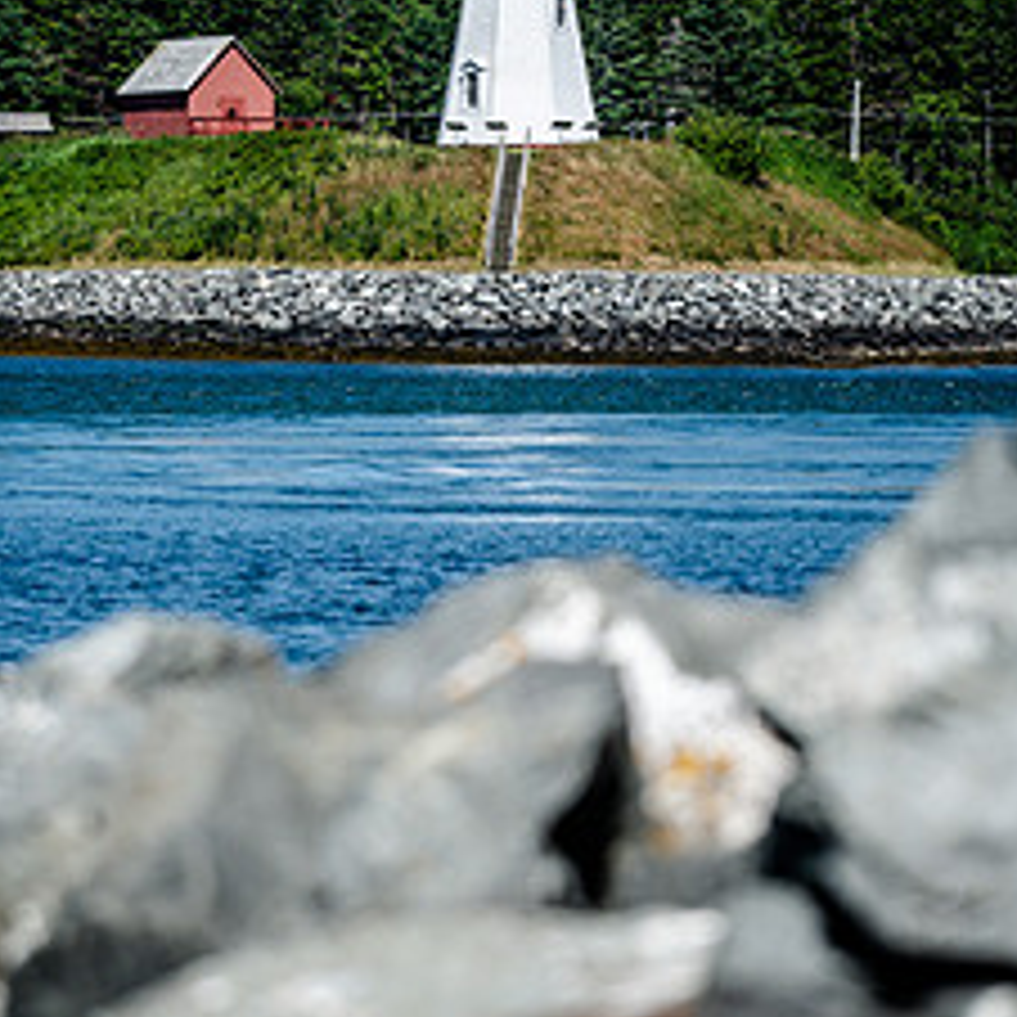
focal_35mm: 279
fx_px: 9274
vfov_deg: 6.3
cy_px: 518
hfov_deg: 6.3
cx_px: 374
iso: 200
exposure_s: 1/2500
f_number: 4
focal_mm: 165
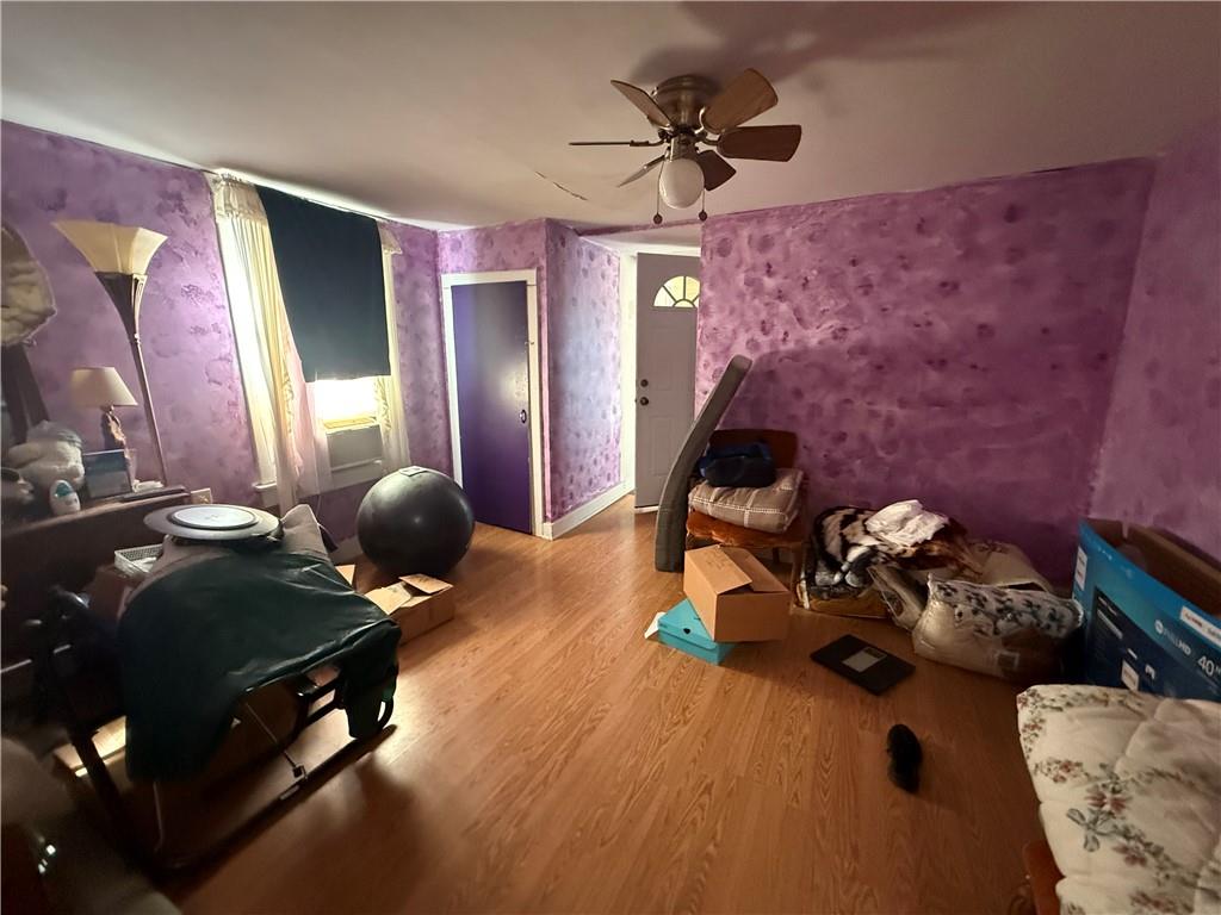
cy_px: 458
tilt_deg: -10.9
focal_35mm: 14
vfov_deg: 85.7
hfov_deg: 102.1
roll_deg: +0.0
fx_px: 494
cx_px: 610
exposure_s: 1/60
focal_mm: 2.22
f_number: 2.2
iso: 1000
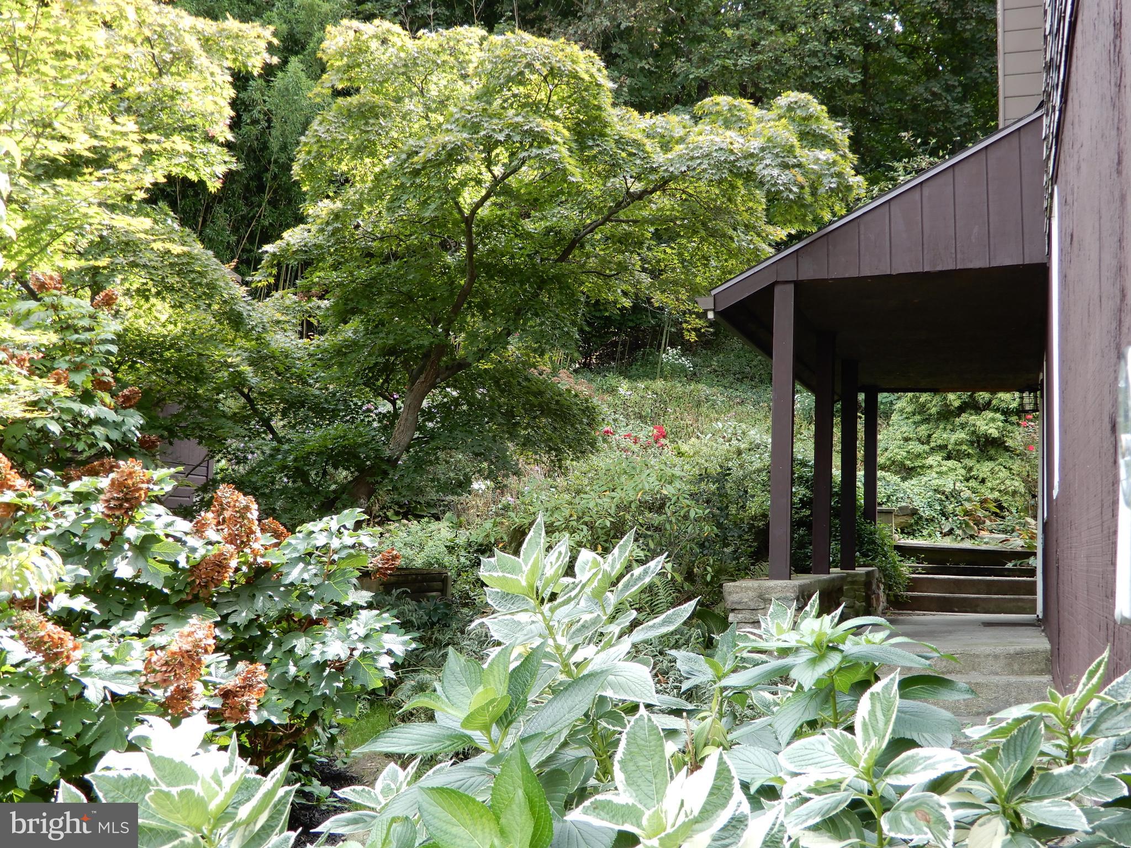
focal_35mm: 38
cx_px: 566
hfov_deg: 49.0
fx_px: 1242
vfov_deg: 37.7
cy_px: 424
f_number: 4
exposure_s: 1/80
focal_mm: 6.8
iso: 80
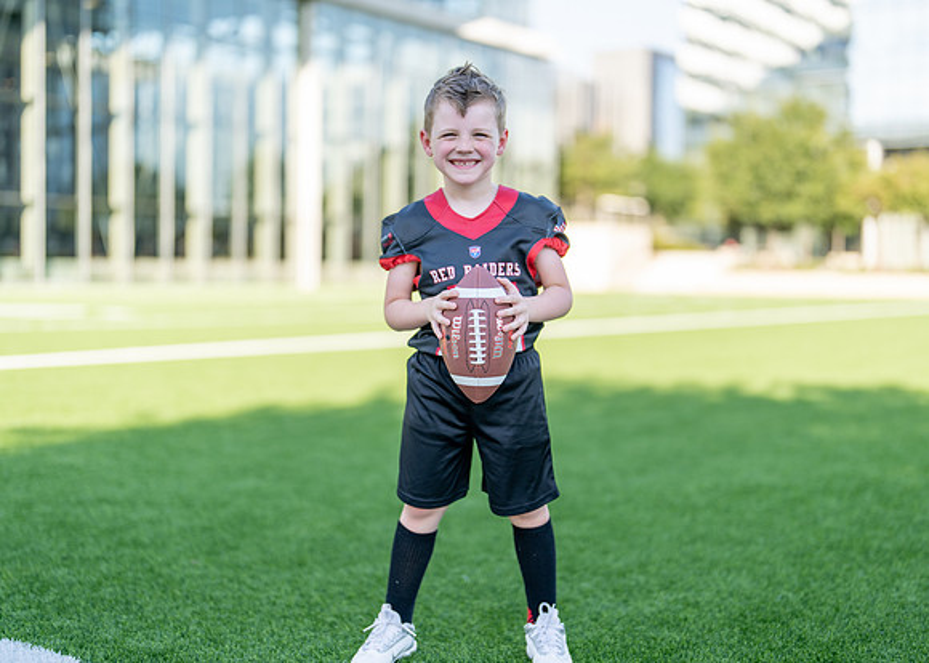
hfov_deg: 37.1
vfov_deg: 27.0
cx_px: 492
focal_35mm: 52
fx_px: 1382
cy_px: 332
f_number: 1.2
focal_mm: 50
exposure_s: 1/2000
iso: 100
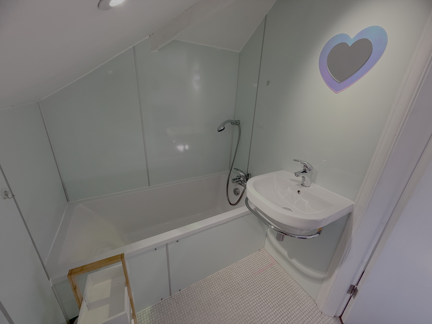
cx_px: 216
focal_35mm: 14
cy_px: 162
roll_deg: -2.9
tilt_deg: -20.5
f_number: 2.2
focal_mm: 2.22
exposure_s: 1/99
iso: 125
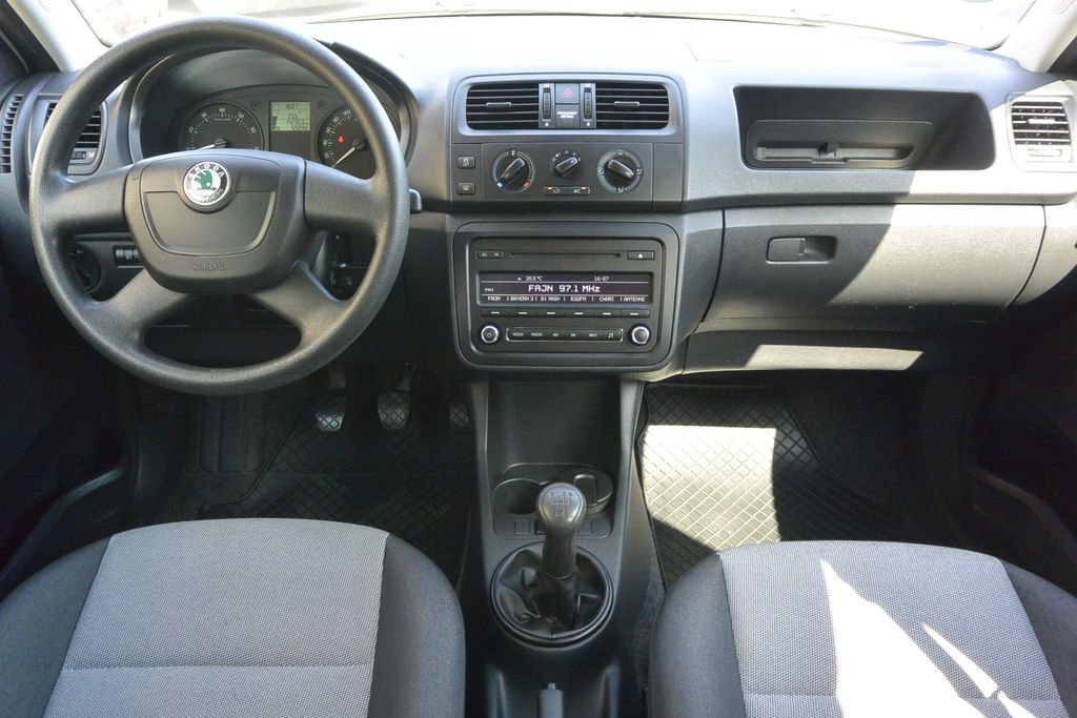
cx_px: 538
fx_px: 868
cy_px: 359
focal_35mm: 29
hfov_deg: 63.7
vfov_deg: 45.0
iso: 400
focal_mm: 11
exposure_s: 1/125
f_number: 3.5
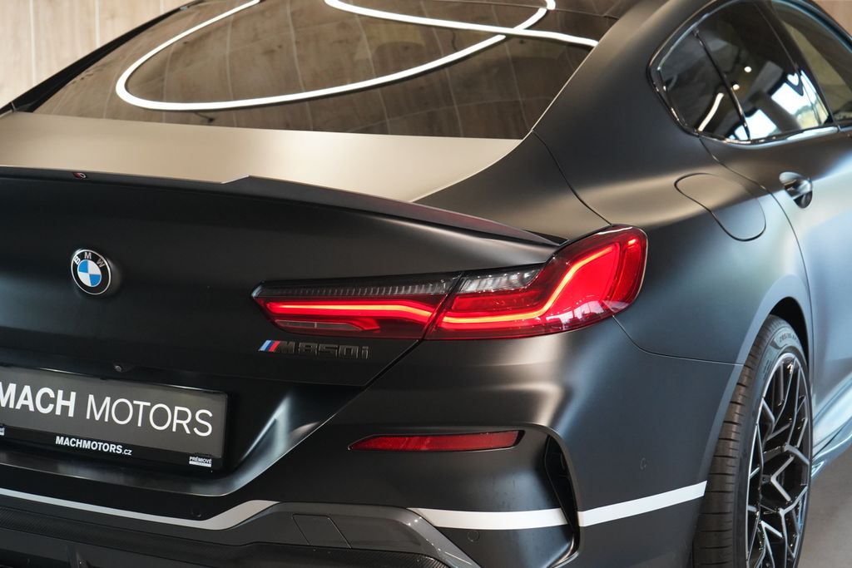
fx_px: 1657
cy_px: 284
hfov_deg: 28.8
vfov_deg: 19.5
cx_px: 426
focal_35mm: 70
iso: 6400
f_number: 5.6
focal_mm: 70
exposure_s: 1/160
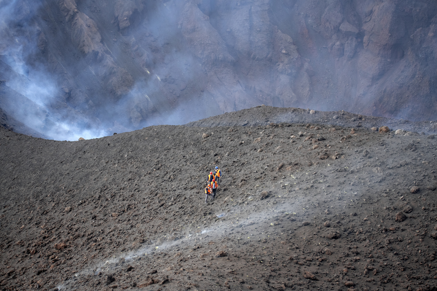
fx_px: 1820
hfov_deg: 13.7
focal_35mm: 150
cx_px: 218
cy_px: 146
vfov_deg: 9.1
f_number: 5.6
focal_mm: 150
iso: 1000
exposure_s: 1/500
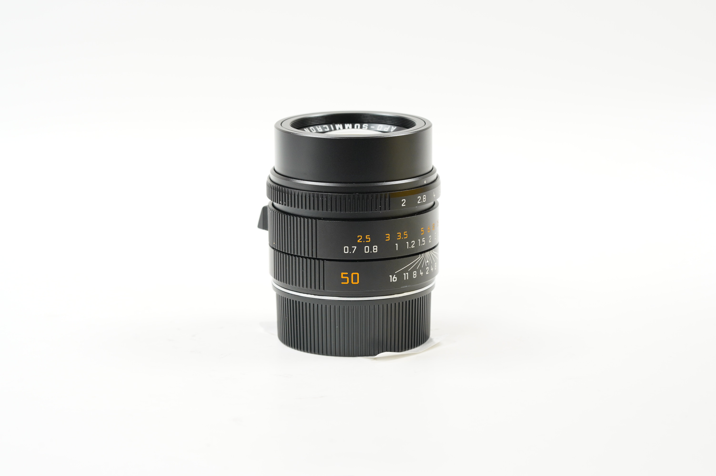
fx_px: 1788
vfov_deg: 15.2
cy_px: 238
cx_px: 358
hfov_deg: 22.6
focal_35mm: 90
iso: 1000
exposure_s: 1/10
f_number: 9
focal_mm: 90
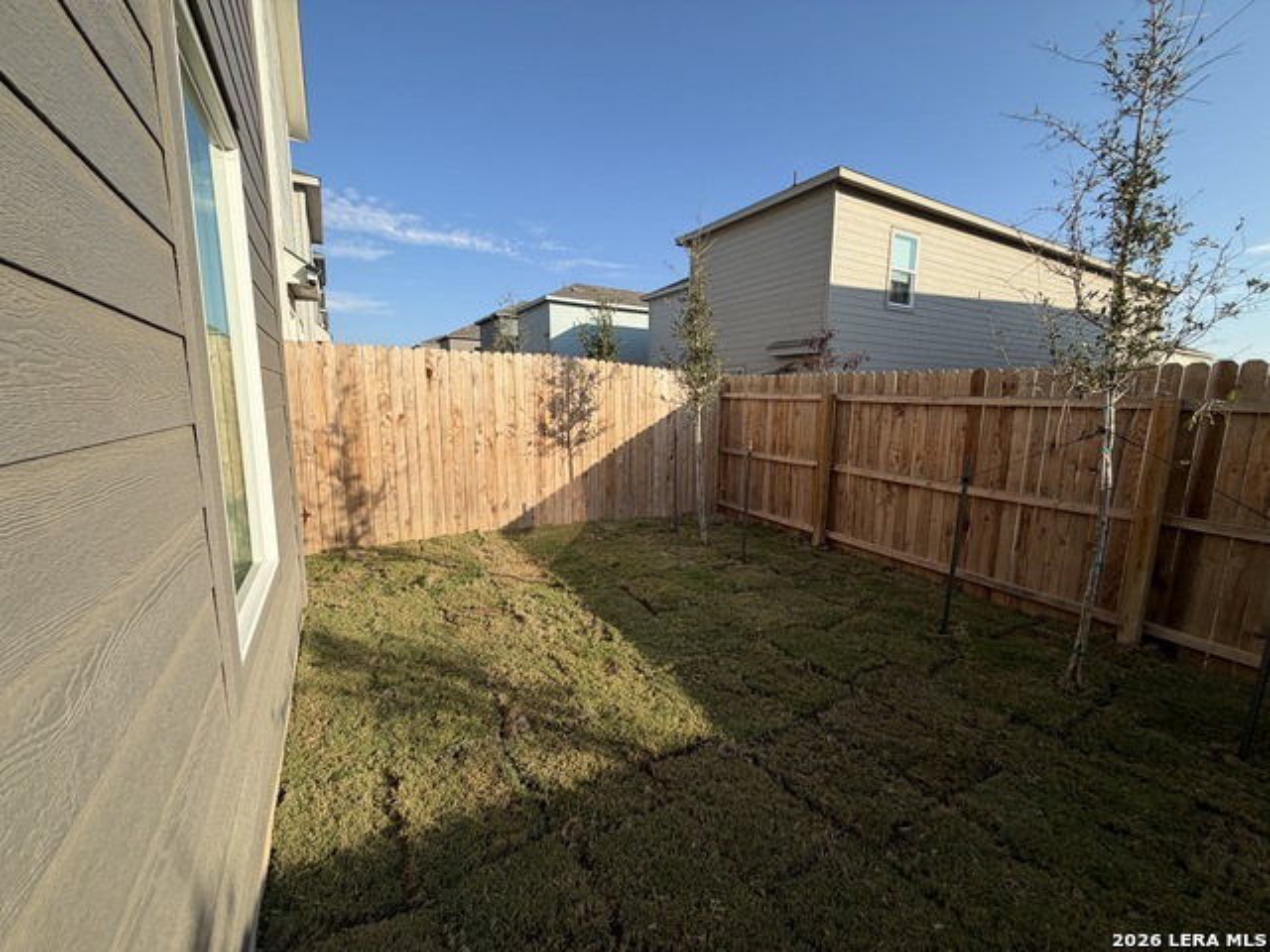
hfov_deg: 102.1
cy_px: 476
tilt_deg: -10.0
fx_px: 514
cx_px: 635
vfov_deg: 85.7
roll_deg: +0.1
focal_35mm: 14
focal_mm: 2.22
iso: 32
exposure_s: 1/770
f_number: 2.2
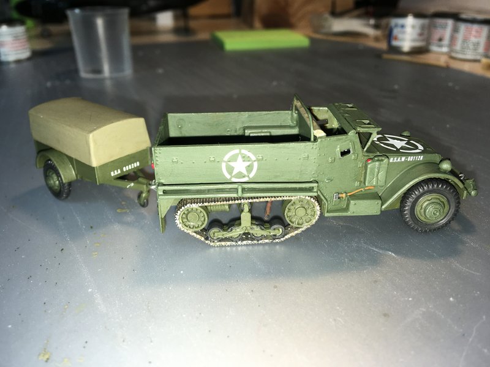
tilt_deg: -26.4
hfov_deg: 61.7
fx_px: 411
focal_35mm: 29
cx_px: 245
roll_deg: +0.9
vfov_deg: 48.2
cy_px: 184
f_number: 2.2
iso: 25
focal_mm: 4.15
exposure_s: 1/111
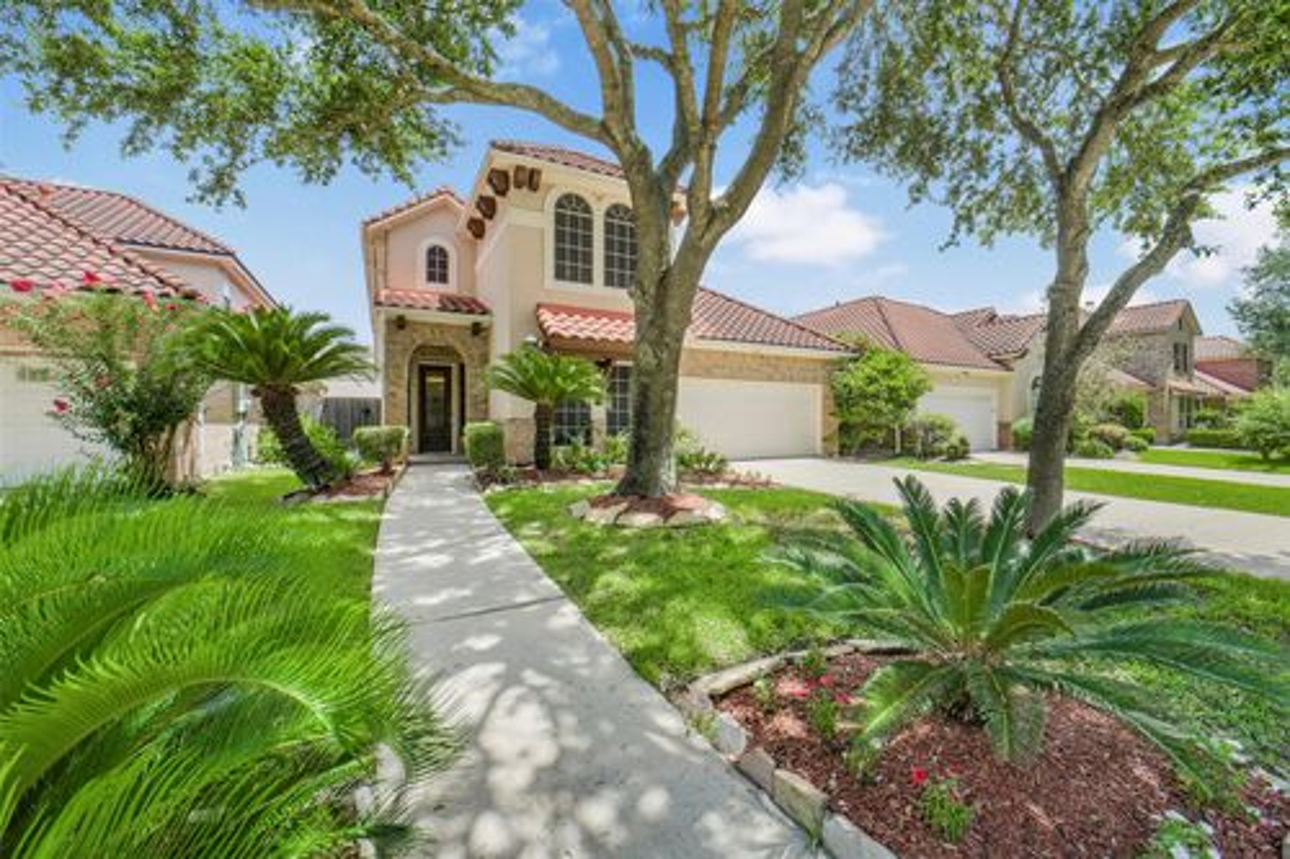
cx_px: 645
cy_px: 430
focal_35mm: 14
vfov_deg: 81.2
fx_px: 501
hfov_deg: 104.3
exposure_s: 1/400
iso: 500
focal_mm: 14
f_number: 11
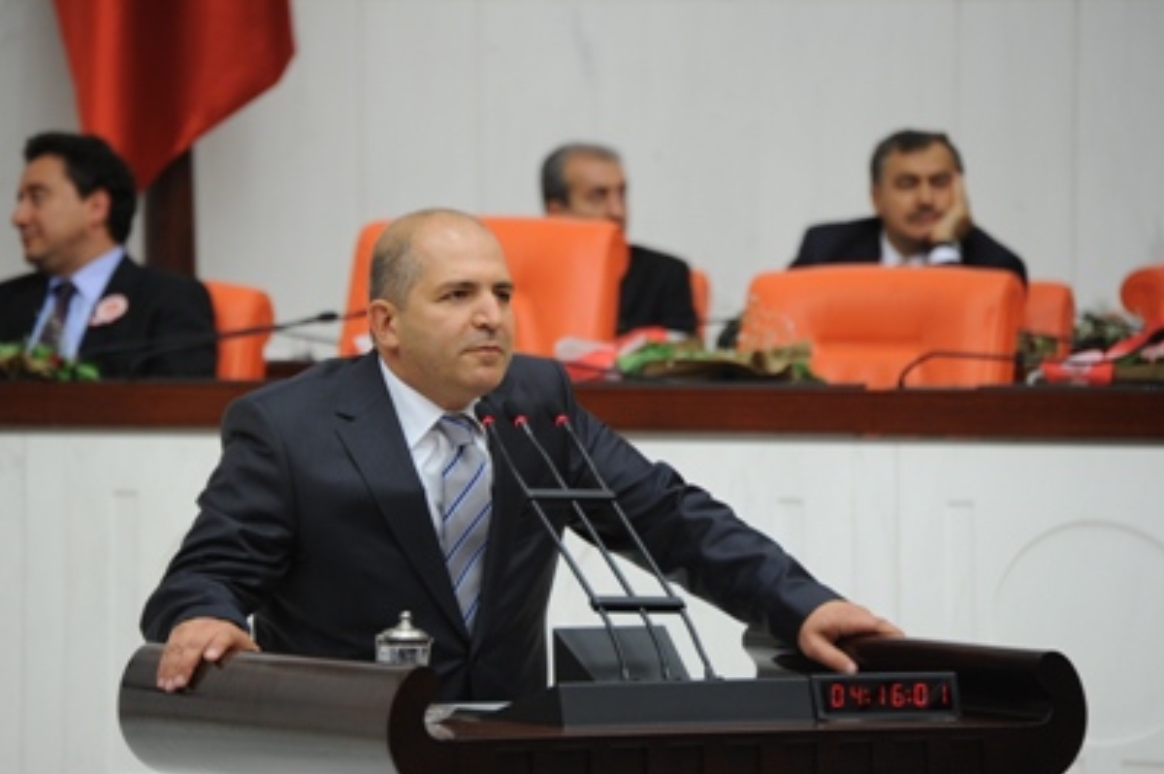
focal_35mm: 336
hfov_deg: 6.1
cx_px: 541
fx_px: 10855
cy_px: 402
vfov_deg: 4.1
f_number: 5.6
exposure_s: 1/80
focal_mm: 300
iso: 1600
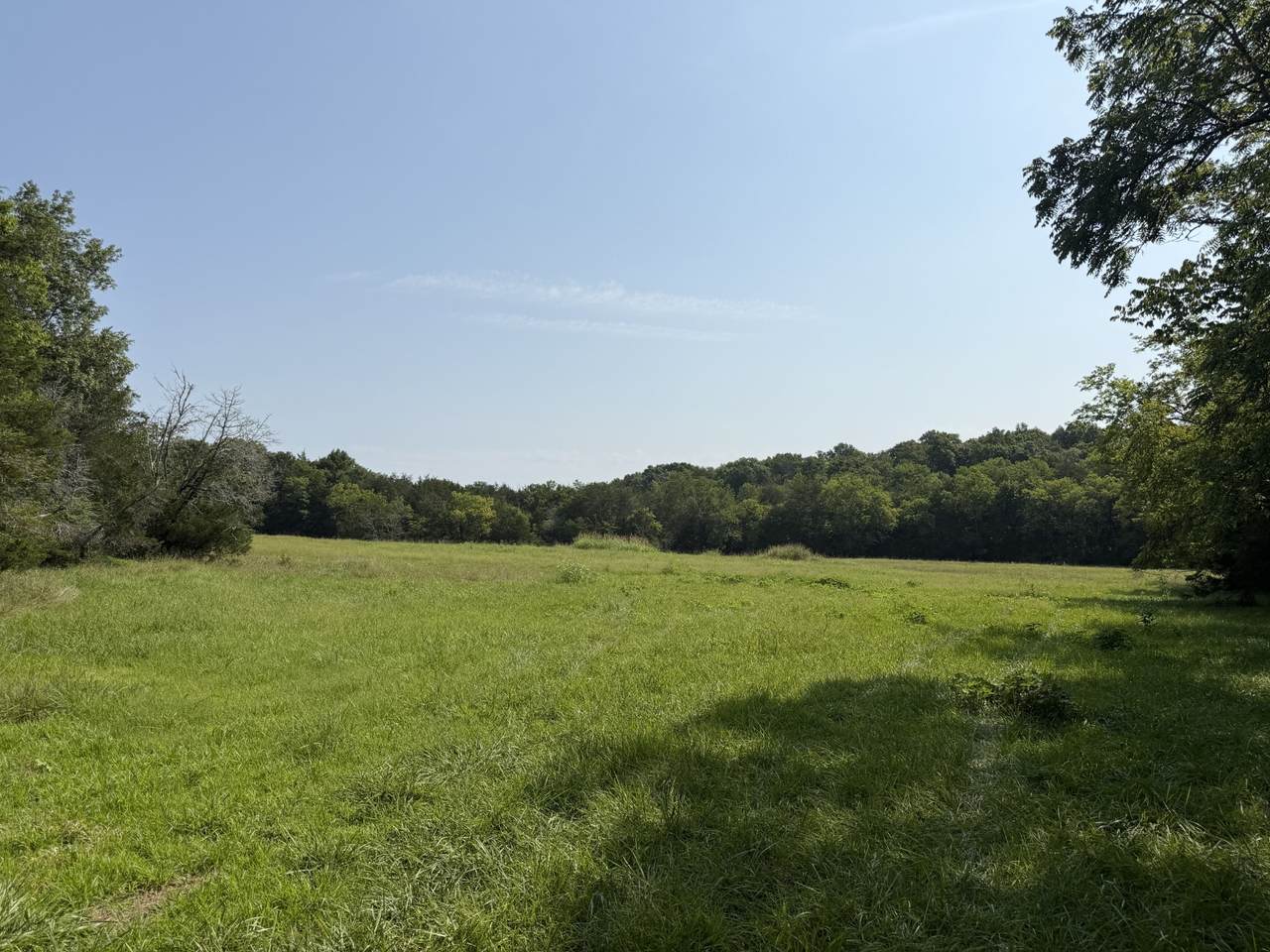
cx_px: 635
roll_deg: +0.8
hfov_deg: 71.6
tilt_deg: +3.4
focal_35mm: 24
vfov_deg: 56.8
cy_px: 476
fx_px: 881
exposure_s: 1/6711
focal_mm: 6.76
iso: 80
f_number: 1.78
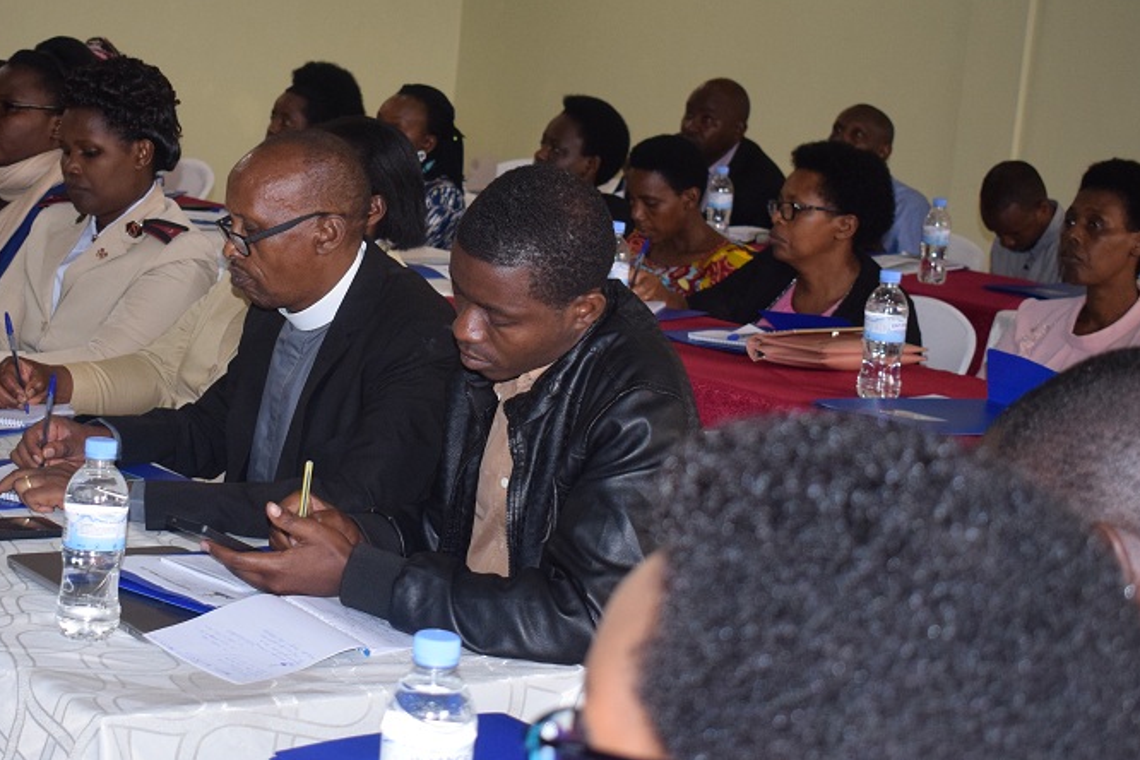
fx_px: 2280
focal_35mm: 72
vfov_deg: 18.9
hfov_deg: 27.8
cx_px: 330
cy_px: 277
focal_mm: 32
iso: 1100
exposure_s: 1/60
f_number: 4.5
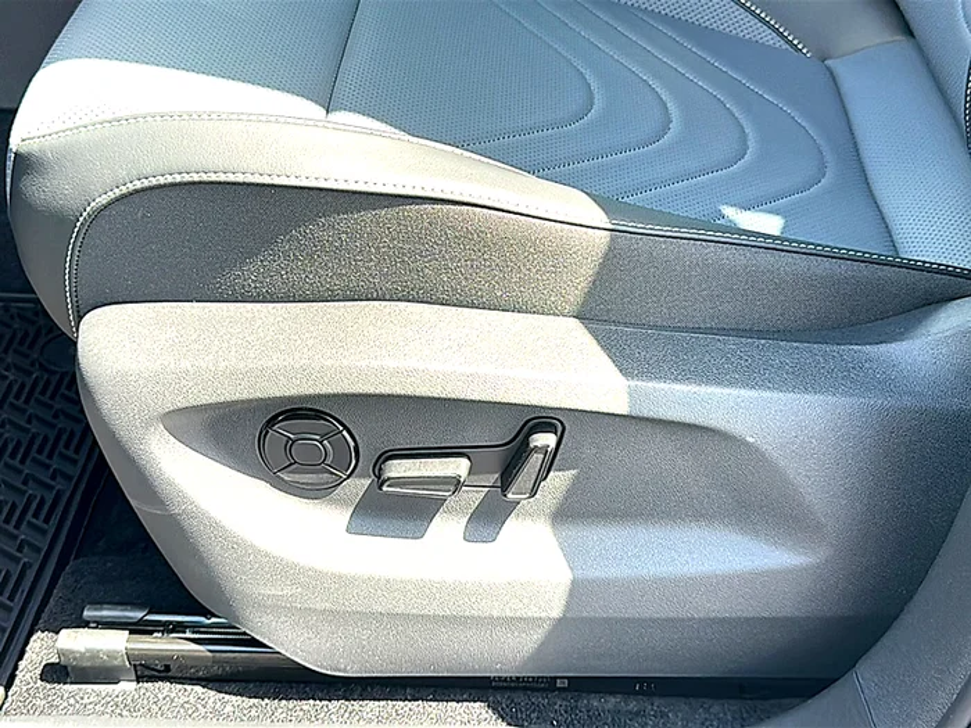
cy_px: 364
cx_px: 486
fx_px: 1094
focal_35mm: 39
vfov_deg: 36.8
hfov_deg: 47.9
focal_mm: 6.86
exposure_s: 1/424
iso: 80
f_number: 1.78
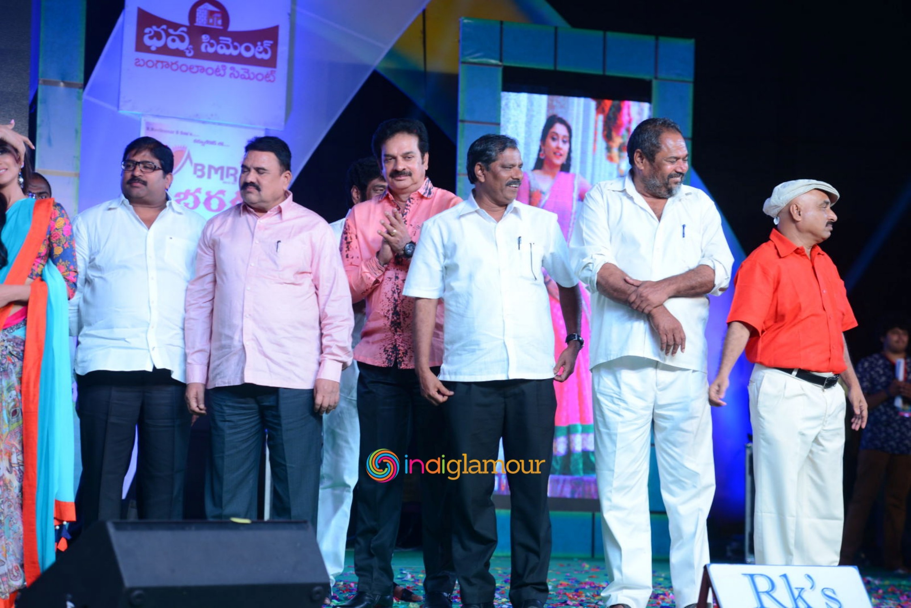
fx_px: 2481
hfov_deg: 20.8
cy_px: 304
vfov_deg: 14.0
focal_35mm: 98
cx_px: 456
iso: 800
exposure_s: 1/160
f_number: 7.1
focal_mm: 98
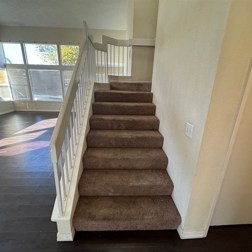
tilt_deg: -15.4
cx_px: 123
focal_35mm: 17
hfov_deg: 84.0
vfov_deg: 83.9
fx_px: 140
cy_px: 129
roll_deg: -1.8
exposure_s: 1/120
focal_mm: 2.22
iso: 250
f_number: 2.2
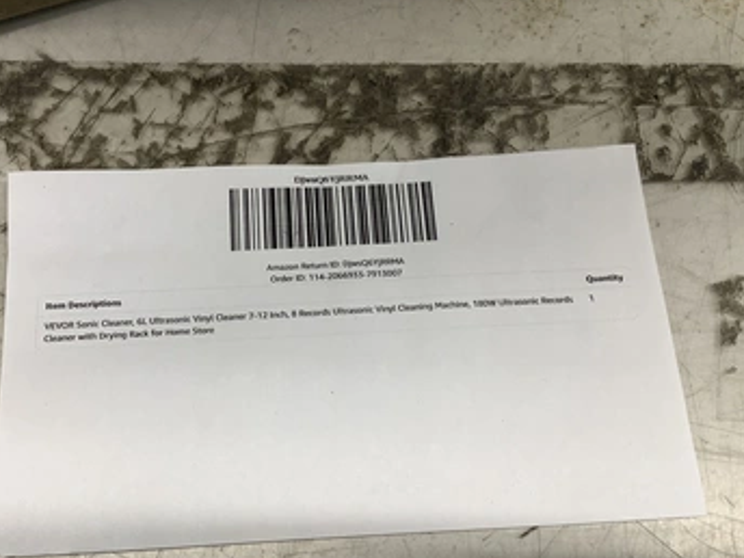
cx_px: 329
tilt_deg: -73.4
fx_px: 774
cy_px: 309
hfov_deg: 51.2
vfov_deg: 39.6
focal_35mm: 36
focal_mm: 3.3
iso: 40
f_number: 2.4
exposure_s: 1/120
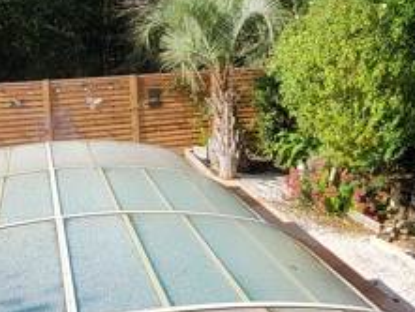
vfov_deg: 30.6
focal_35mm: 47
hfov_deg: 40.3
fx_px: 564
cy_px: 100
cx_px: 235
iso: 32
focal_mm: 1.74
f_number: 2.2
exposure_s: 1/654
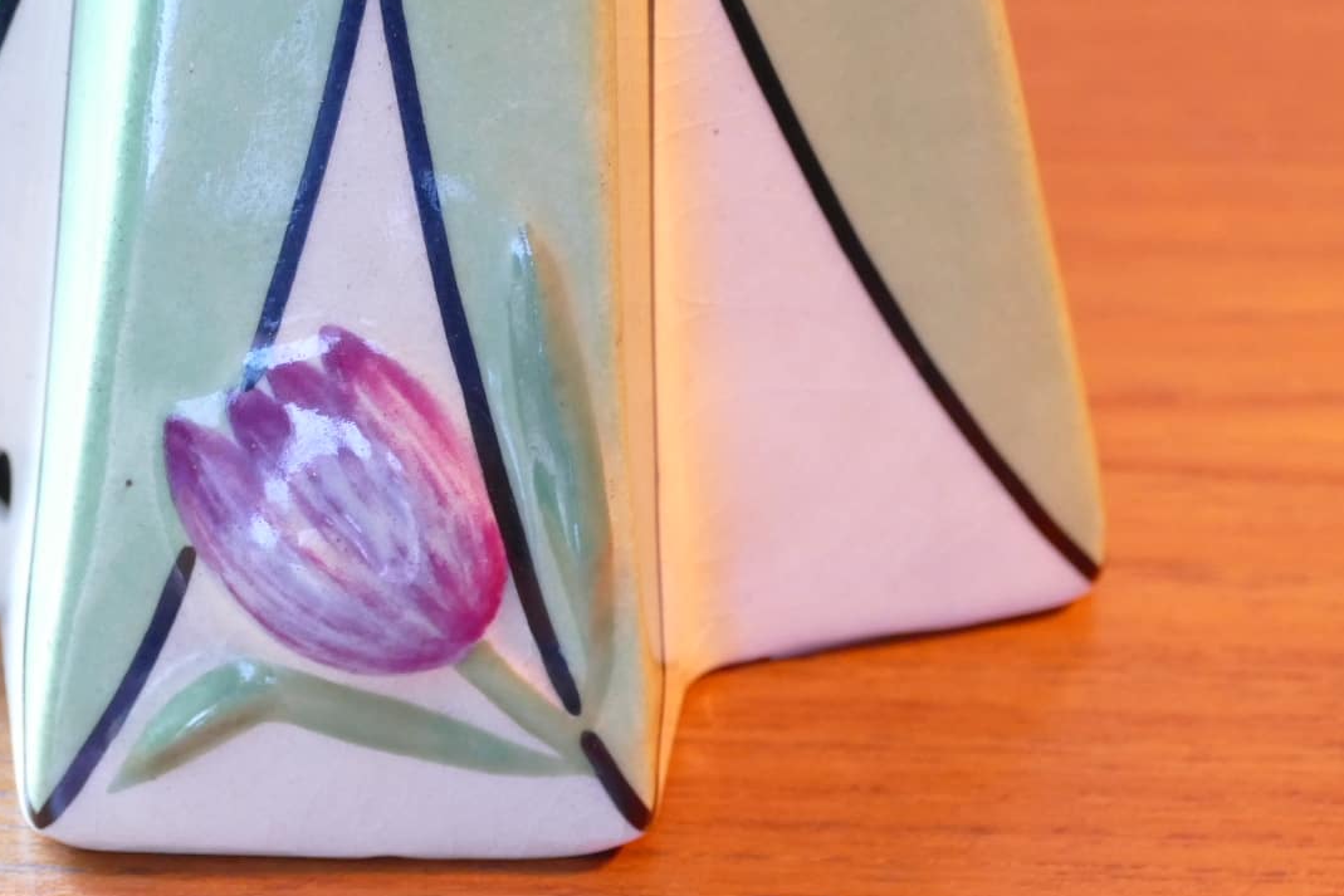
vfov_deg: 13.7
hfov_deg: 20.4
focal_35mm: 100
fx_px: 3734
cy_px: 498
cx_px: 480
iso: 1600
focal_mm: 24
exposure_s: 1/6
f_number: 3.6
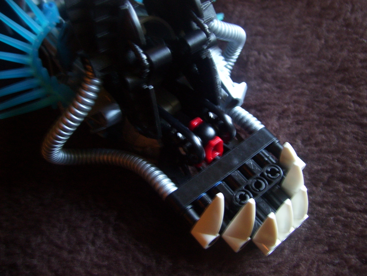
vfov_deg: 39.7
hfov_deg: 51.4
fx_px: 382
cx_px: 184
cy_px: 138
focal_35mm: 36
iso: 160
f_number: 2.7
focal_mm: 6
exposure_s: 1/8
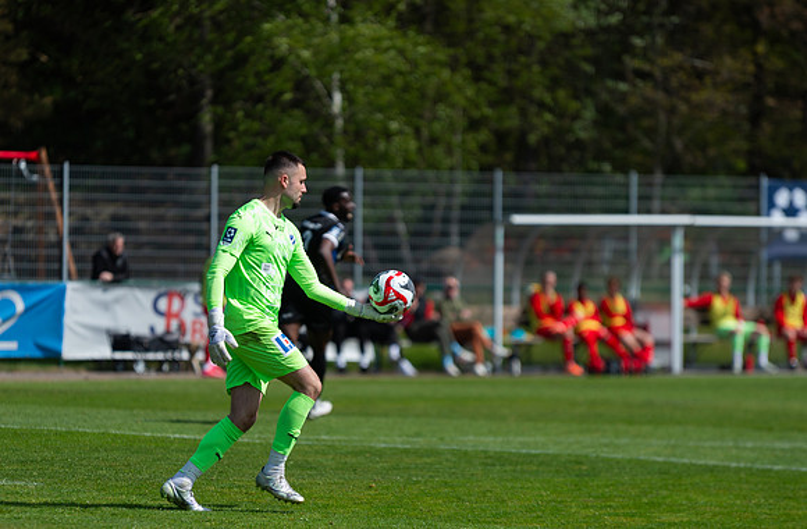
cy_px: 294
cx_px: 287
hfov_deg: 8.0
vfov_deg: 5.2
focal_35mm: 259
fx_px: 5777
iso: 100
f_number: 3.2
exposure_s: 1/1600
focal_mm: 200
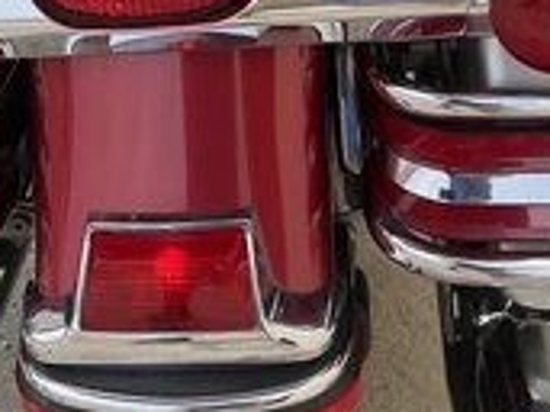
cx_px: 183
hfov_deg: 28.4
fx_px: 1080
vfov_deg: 21.2
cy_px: 61
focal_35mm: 68
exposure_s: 1/657
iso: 25
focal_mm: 3
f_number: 1.8
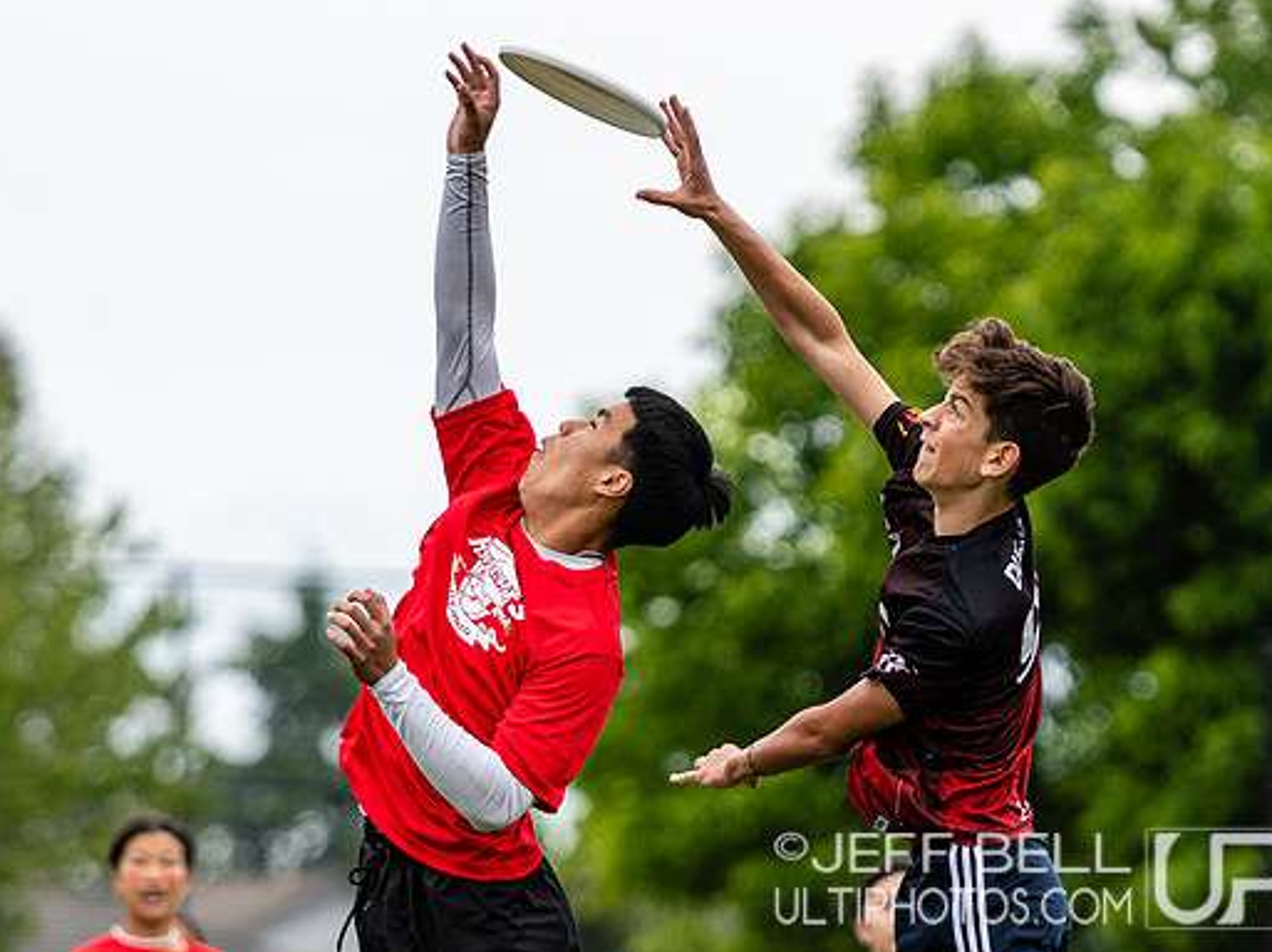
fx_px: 17809
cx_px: 758
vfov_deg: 3.1
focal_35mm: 485
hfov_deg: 4.1
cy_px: 539
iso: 160
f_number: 3.2
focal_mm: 185
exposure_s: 1/1000
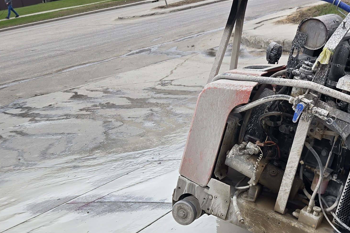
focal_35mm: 65
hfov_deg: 30.1
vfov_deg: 20.9
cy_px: 143
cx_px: 290
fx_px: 632
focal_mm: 5.4
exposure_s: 1/1336
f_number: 1.8
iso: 25
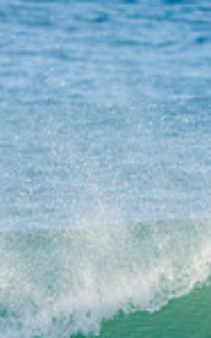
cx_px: 118
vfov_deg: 1.1
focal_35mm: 1985
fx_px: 18281
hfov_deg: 0.7
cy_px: 380
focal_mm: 500
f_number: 5.6
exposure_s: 1/1600
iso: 320
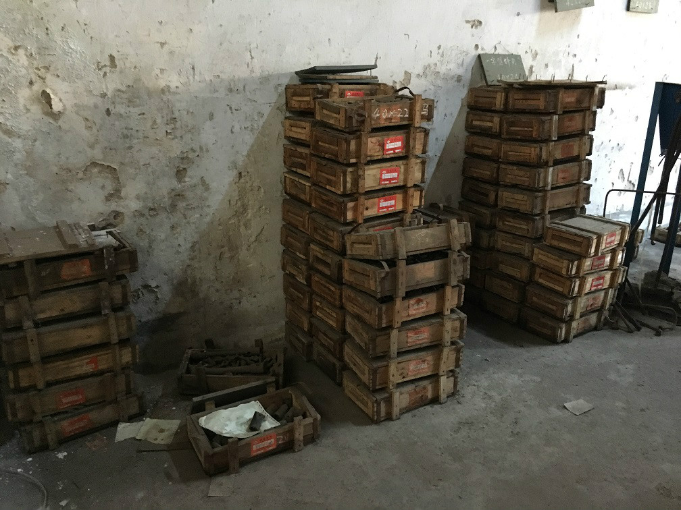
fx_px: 571
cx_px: 340
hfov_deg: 61.7
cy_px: 255
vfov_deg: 48.2
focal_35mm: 29
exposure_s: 1/17
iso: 250
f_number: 2.2
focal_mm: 4.15
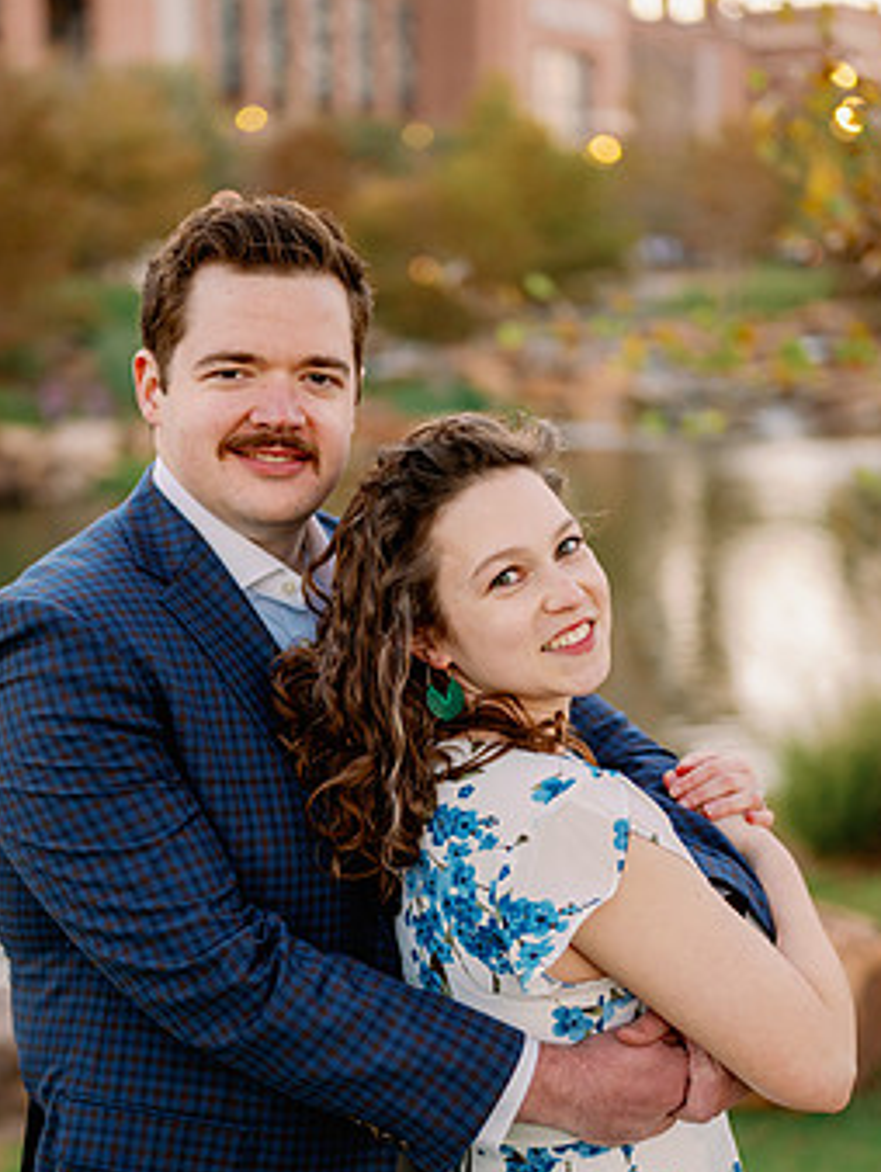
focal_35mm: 64
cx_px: 399
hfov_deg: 23.0
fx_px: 2169
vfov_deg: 30.2
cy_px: 714
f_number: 2
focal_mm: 50
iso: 640
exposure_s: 1/500
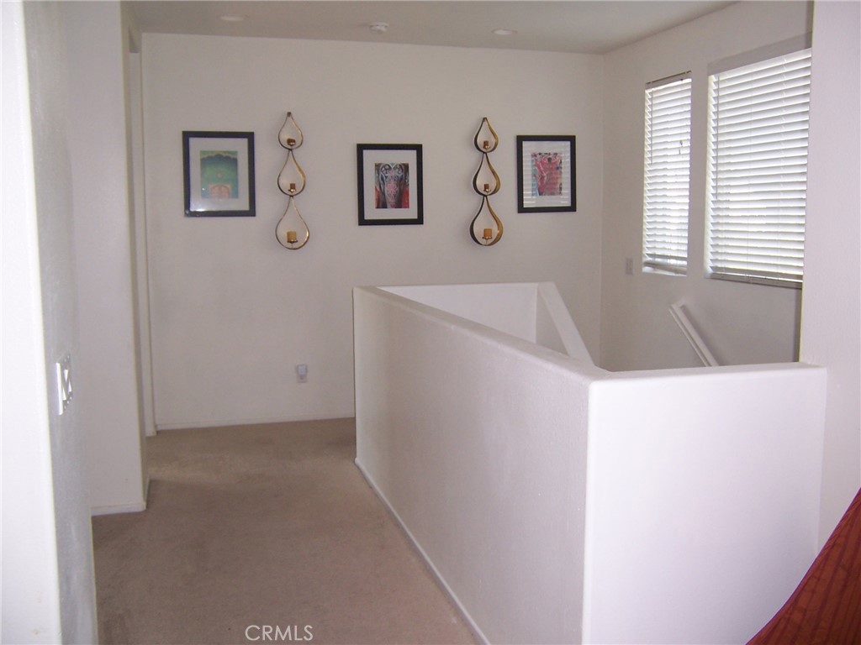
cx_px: 430
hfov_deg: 55.4
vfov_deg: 42.9
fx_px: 821
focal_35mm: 33
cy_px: 322
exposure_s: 1/60
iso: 80
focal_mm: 5.5
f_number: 2.8
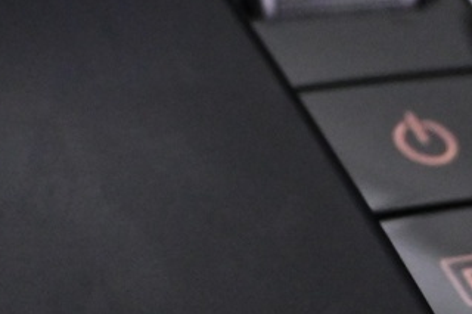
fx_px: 2139
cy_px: 310
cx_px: -149
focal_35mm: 163
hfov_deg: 12.2
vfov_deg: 8.4
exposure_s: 1/80
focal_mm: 21.5
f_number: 4.5
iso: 3200
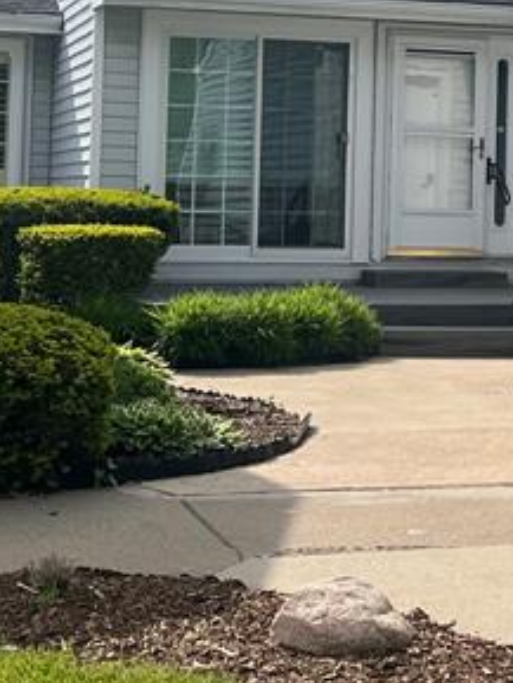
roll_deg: -0.9
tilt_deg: +2.4
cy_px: 95
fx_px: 1817
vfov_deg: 20.9
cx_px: 482
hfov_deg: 15.8
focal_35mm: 92
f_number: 1.5
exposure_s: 1/4274
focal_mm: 5.7
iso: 50
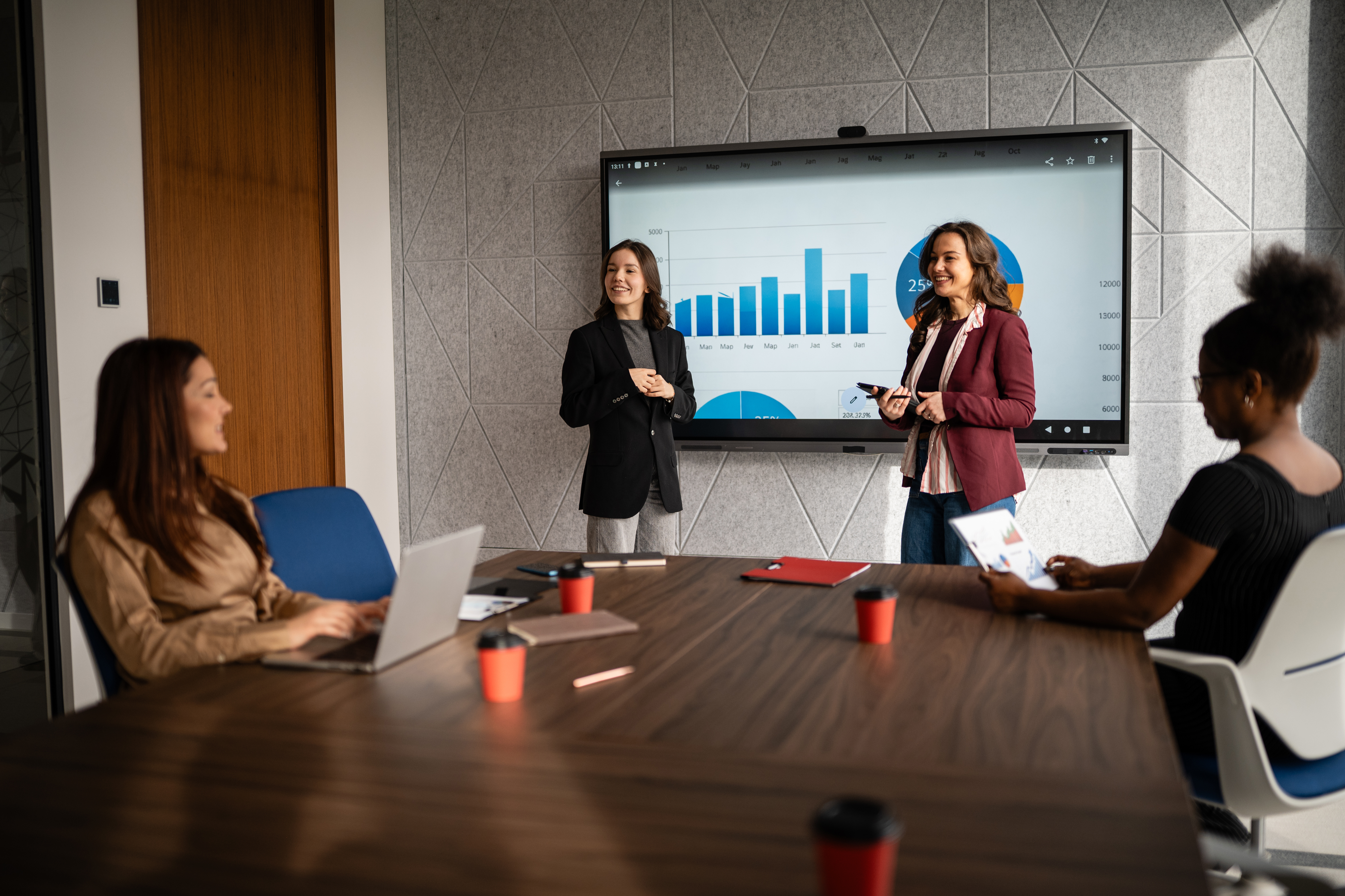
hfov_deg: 54.4
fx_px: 1308
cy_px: 448
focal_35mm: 35
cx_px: 672
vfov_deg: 37.9
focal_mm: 35
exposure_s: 1/1250
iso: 320
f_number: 1.3
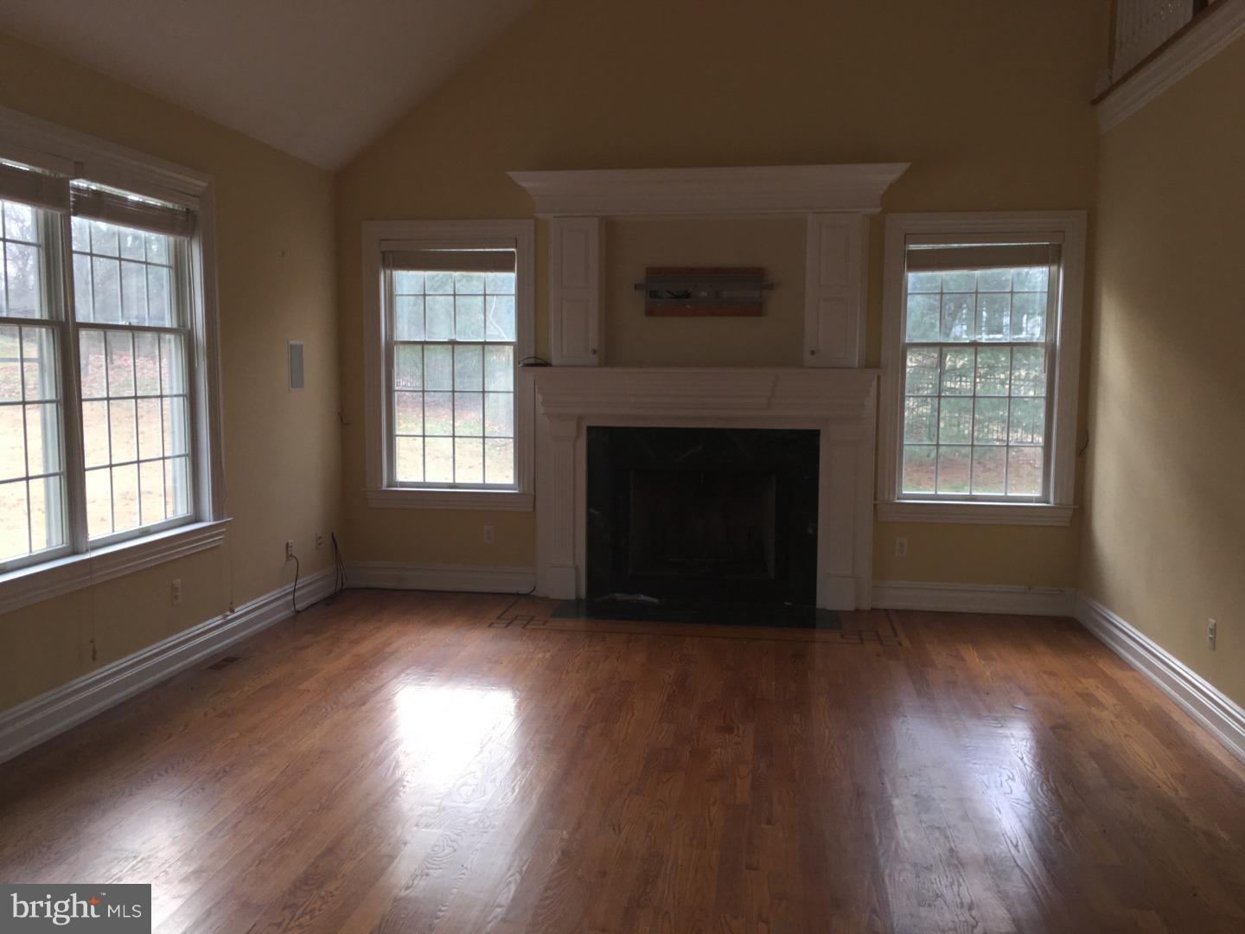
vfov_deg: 48.2
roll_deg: +0.5
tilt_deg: -5.5
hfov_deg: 61.7
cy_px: 467
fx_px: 1043
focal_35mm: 29
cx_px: 622
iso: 25
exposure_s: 1/53
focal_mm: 4.15
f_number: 2.2
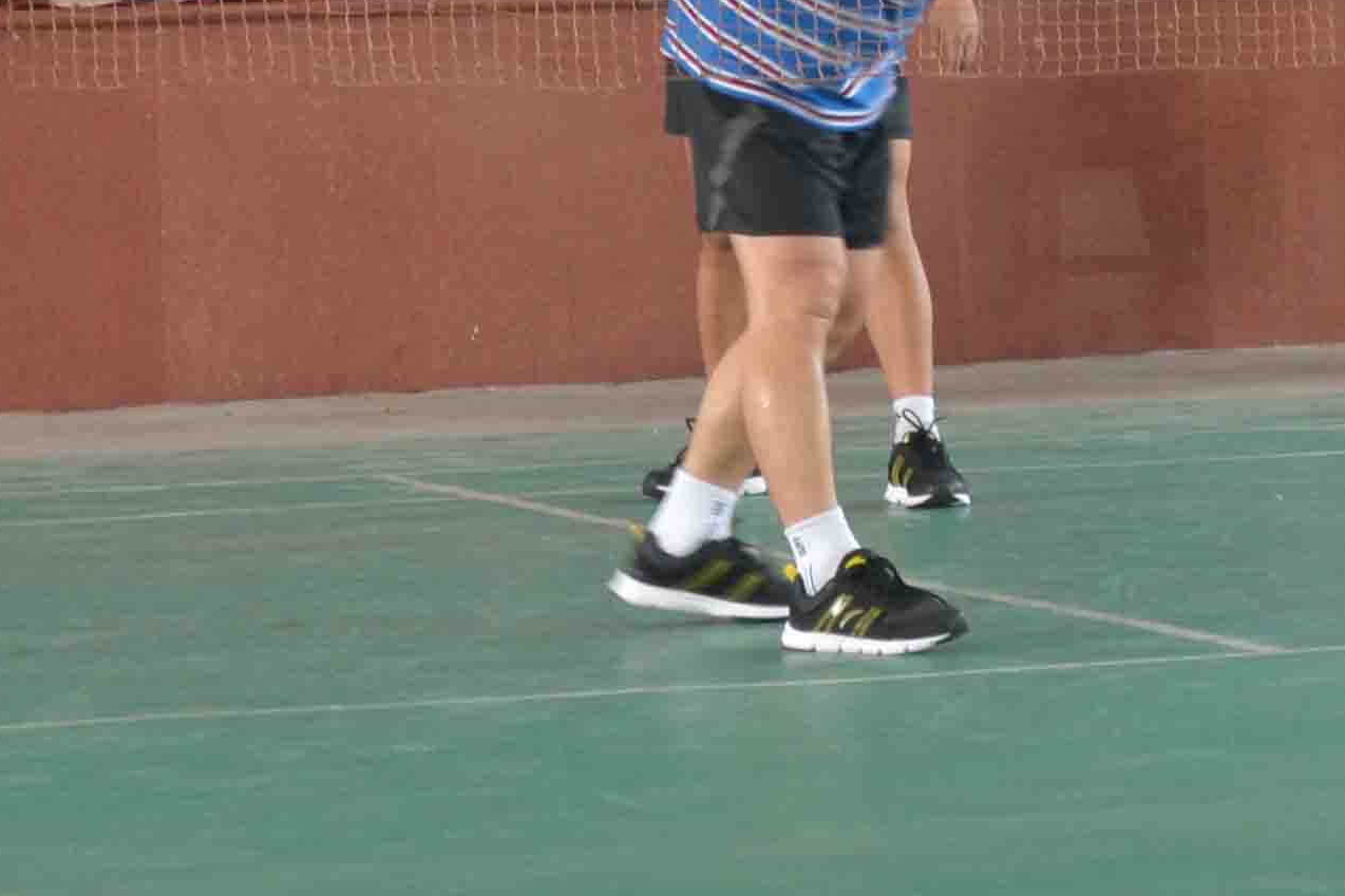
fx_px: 8106
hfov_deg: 9.5
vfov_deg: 6.2
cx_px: 685
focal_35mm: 217
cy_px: -682
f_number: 5.3
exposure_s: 1/25
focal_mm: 40
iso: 400
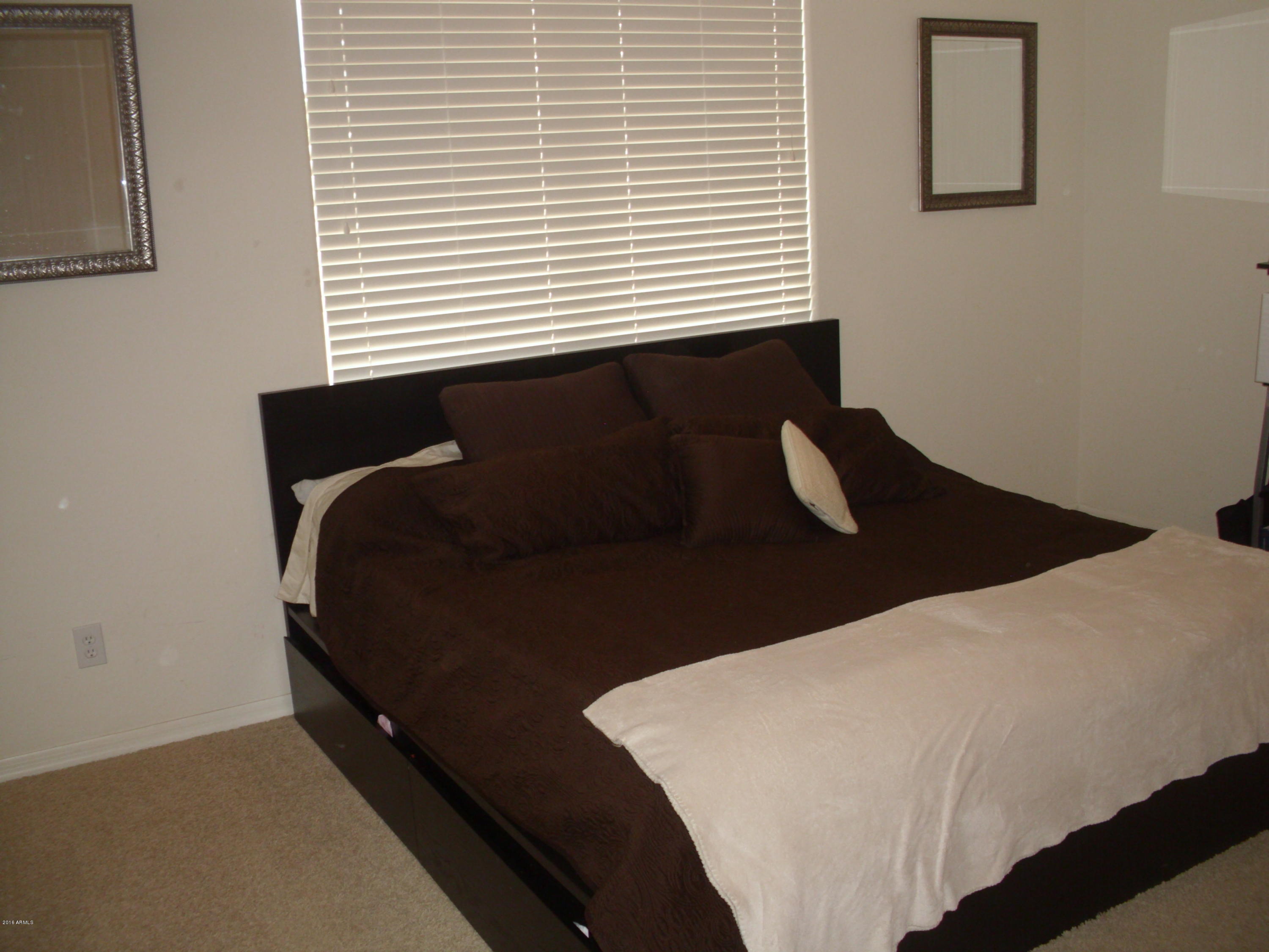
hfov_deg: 49.0
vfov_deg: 37.7
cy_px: 476
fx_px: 1393
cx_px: 634
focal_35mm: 38
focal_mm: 6.3
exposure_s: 1/60
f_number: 2.9
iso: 200
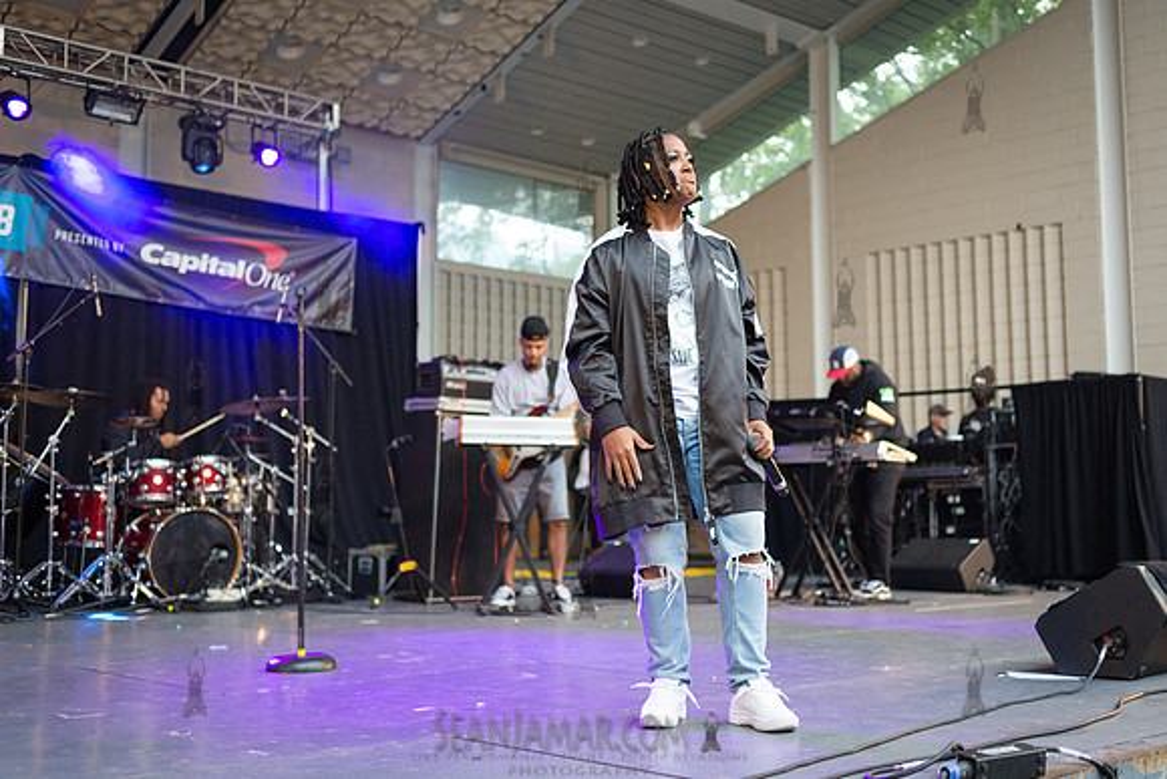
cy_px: 382
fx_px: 1323
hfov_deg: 47.4
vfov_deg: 32.8
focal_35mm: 41
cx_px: 680
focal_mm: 35
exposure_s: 1/640
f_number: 2.8
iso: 2000
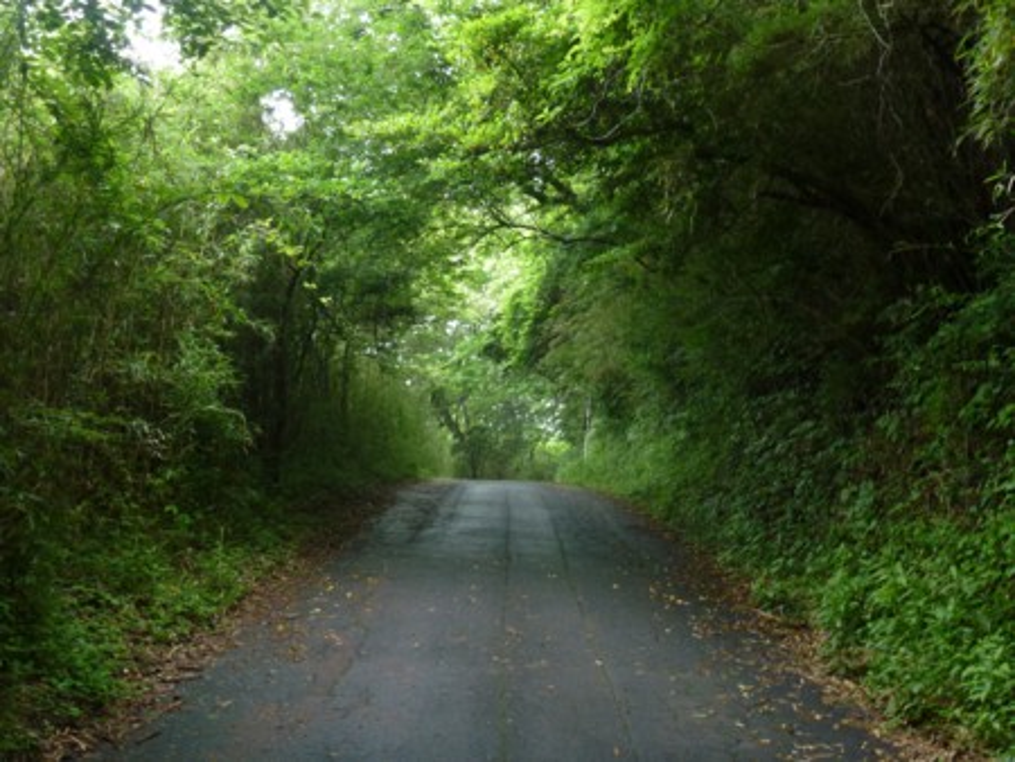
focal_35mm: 36
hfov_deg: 51.3
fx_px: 1056
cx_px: 508
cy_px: 381
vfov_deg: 39.7
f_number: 3.7
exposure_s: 1/15
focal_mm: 6.4
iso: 200
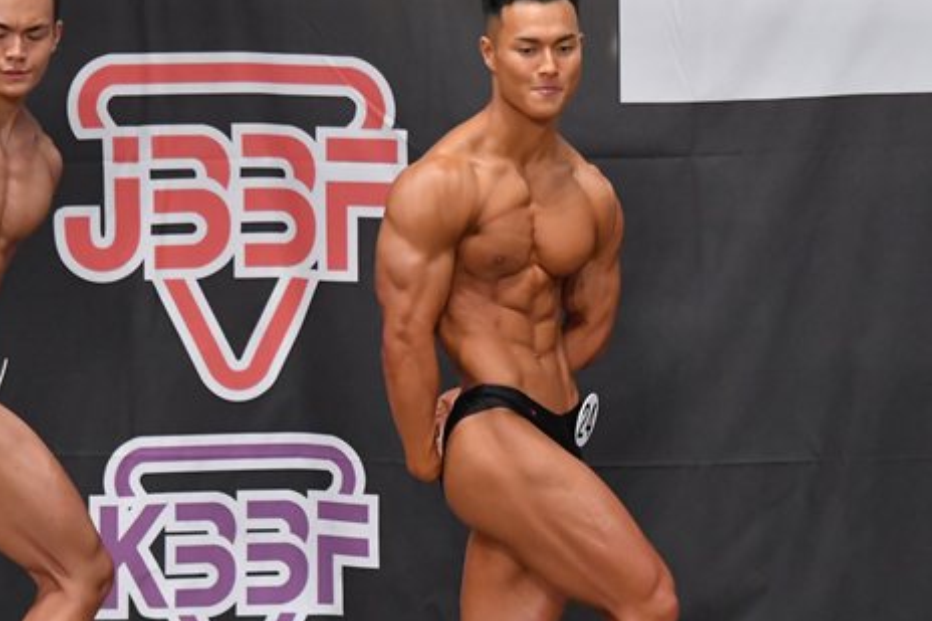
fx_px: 10377
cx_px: 473
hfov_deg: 5.1
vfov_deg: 3.4
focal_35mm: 401
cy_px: 406
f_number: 5.6
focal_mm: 160
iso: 5000
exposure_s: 1/400
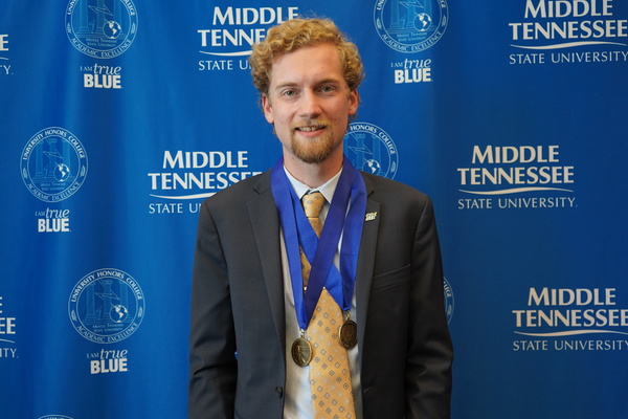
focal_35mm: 41
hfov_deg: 47.4
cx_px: 314
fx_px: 715
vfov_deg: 32.6
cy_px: 210
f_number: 4.5
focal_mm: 41
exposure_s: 1/160
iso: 1000
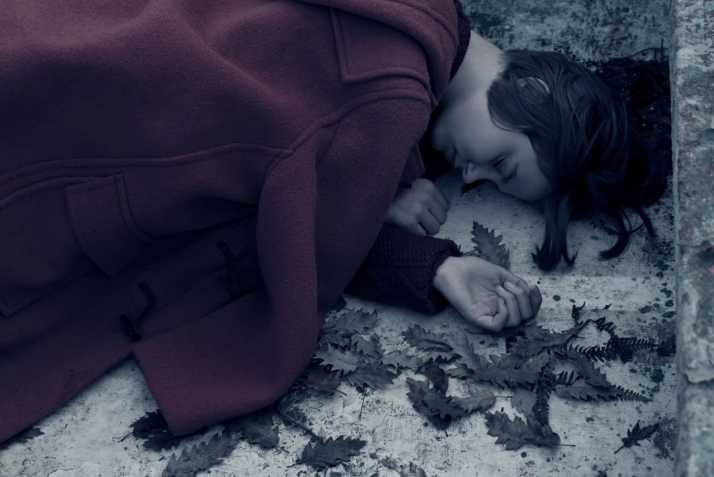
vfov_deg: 21.3
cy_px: 238
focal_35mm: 64
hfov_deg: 31.4
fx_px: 1270
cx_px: 357
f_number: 5.6
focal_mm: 64
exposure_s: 1/160
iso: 400
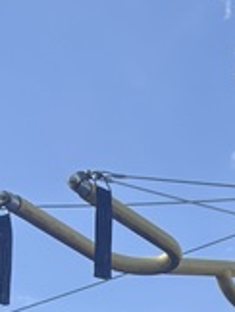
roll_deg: +2.7
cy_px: 915
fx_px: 1481
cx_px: 670
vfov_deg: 9.6
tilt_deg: +1.6
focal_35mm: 164
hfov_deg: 8.0
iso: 50
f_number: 1.6
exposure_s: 1/1393
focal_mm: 5.96
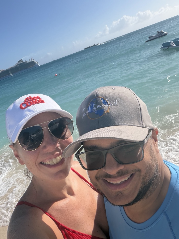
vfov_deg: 60.0
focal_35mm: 30
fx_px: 207
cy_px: 120
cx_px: 90
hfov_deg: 46.8
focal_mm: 2.71
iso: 40
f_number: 1.9
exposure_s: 1/1449
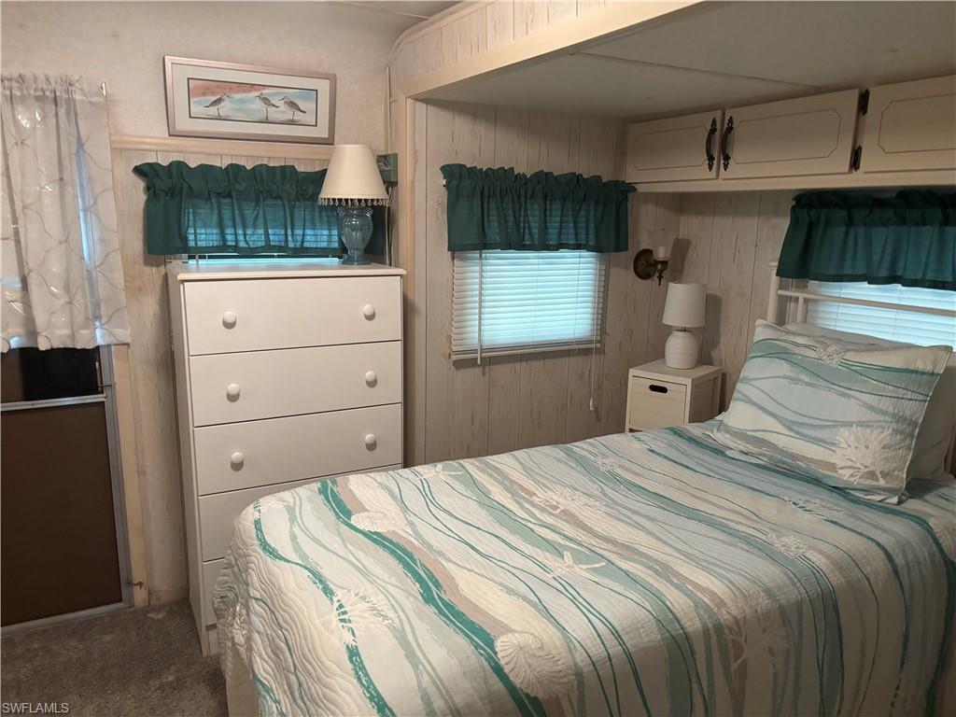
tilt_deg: -12.0
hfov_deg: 67.3
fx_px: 718
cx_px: 478
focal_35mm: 26
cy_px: 358
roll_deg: -0.9
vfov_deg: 53.1
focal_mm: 5.96
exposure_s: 1/60
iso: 500
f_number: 1.6
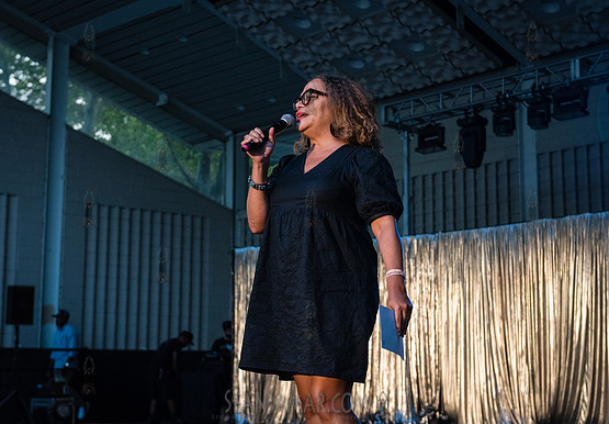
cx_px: 335
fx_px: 1097
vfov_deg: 21.8
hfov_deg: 31.0
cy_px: 208
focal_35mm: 64
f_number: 4
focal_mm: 56
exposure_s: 1/400
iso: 3200
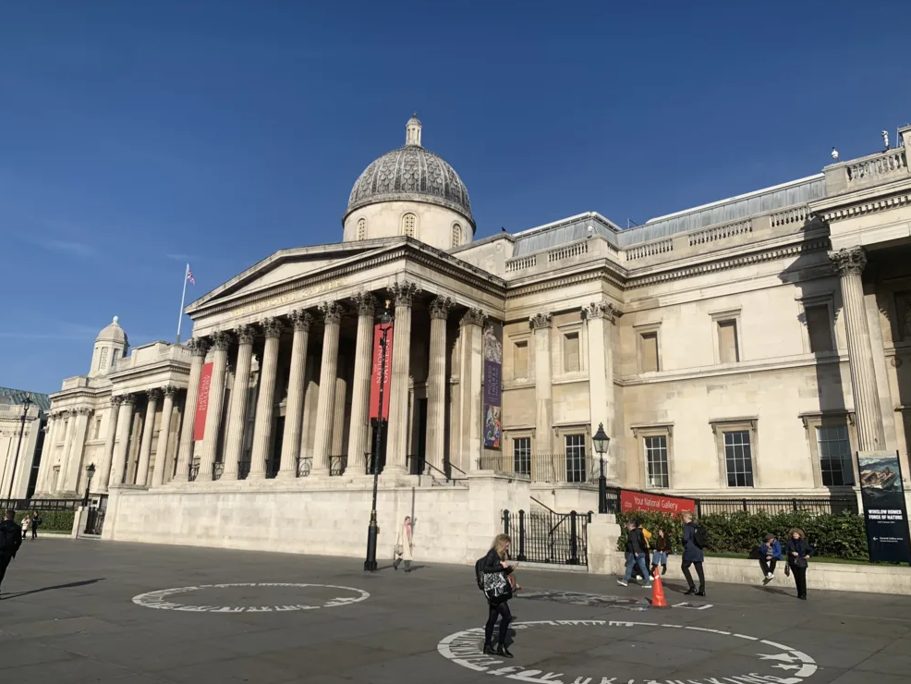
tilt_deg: +17.4
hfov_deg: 65.3
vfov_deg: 51.4
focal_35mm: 27
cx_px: 441
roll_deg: -1.5
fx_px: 711
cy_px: 331
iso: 25
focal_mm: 4.25
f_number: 1.8
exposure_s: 1/3937
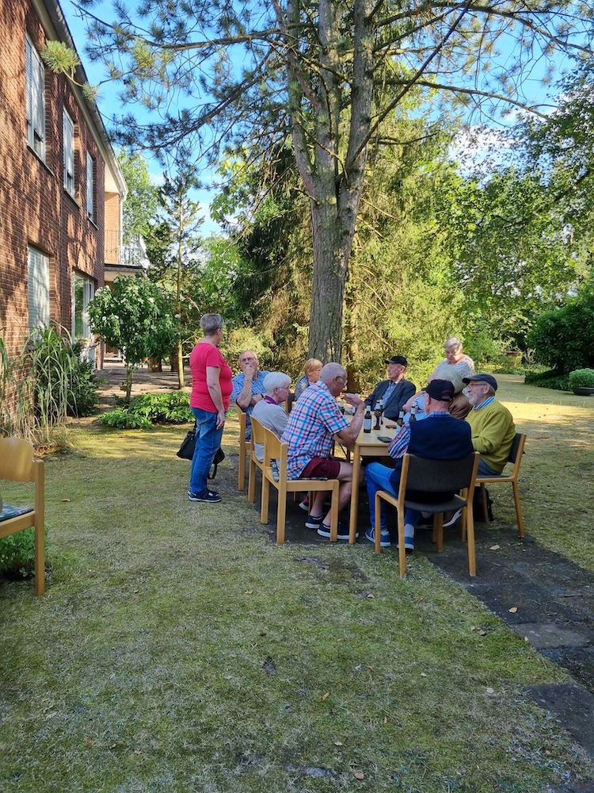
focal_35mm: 26
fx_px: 595
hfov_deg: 53.1
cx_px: 297
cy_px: 396
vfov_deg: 67.3
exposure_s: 1/477
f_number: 1.8
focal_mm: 5.4
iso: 50
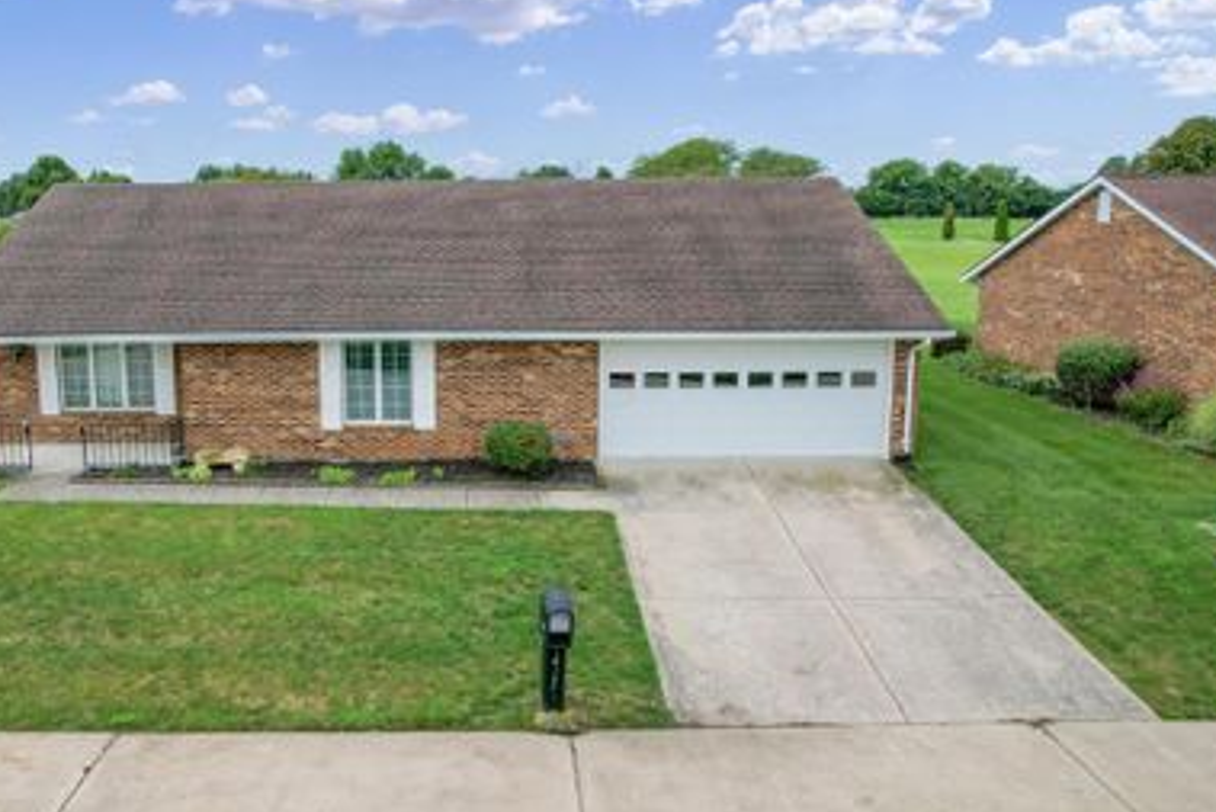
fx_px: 980
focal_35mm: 29
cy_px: 384
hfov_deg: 63.0
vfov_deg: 45.0
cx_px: 475
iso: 130
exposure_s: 1/2000
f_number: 2.8
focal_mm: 8.38
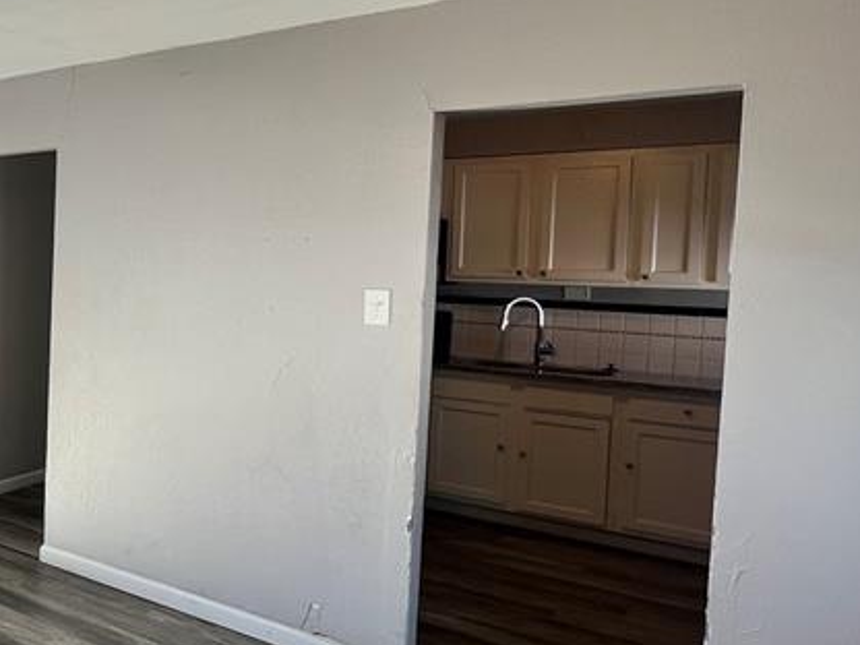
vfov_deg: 44.1
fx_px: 795
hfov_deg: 44.5
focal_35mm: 32
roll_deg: -1.2
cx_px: -68
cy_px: 298
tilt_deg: -3.6
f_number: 1.8
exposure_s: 1/120
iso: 50
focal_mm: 1.57
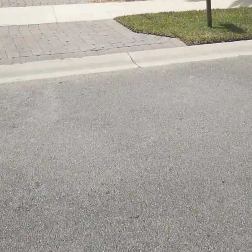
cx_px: 143
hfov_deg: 38.3
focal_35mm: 44
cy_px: -191
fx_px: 362
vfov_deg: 22.9
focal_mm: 2.22
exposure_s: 1/1368
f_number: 2.2
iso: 20
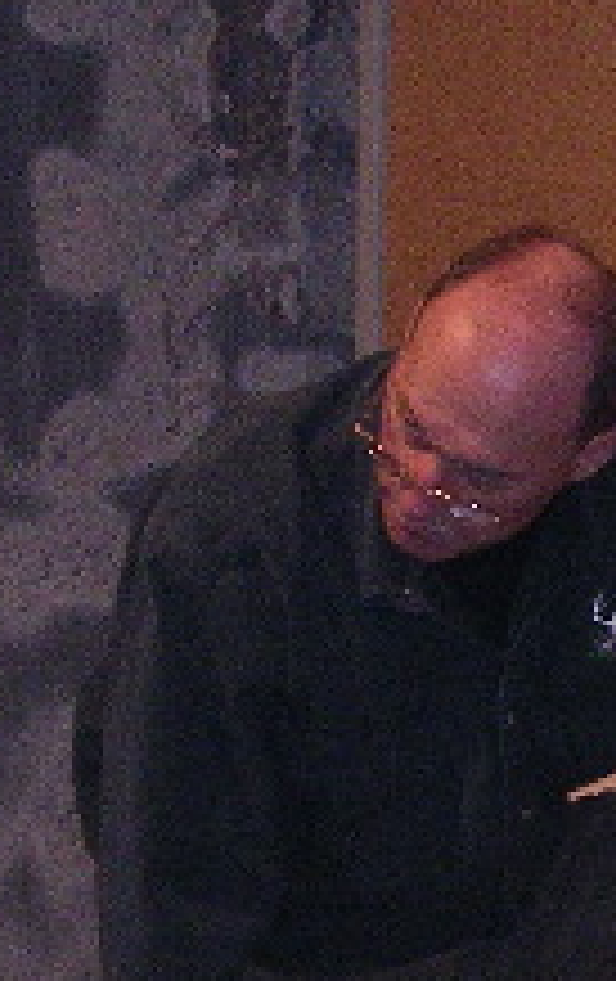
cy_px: 950
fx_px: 6314
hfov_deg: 5.5
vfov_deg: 8.8
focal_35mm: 236
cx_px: 1012
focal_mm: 11.6
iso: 400
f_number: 3.9
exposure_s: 1/60.1
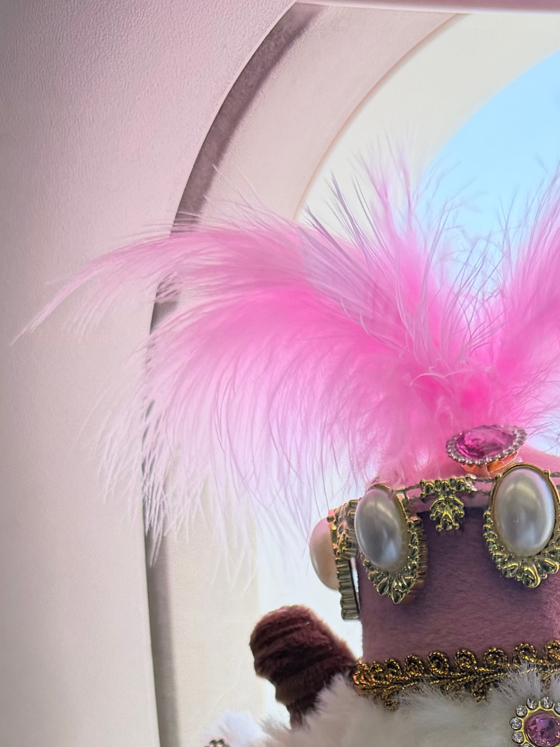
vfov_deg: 24.2
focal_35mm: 73
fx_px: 1575
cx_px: 529
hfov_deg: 19.7
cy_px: 898
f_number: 1.78
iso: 100
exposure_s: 1/365
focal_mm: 6.76
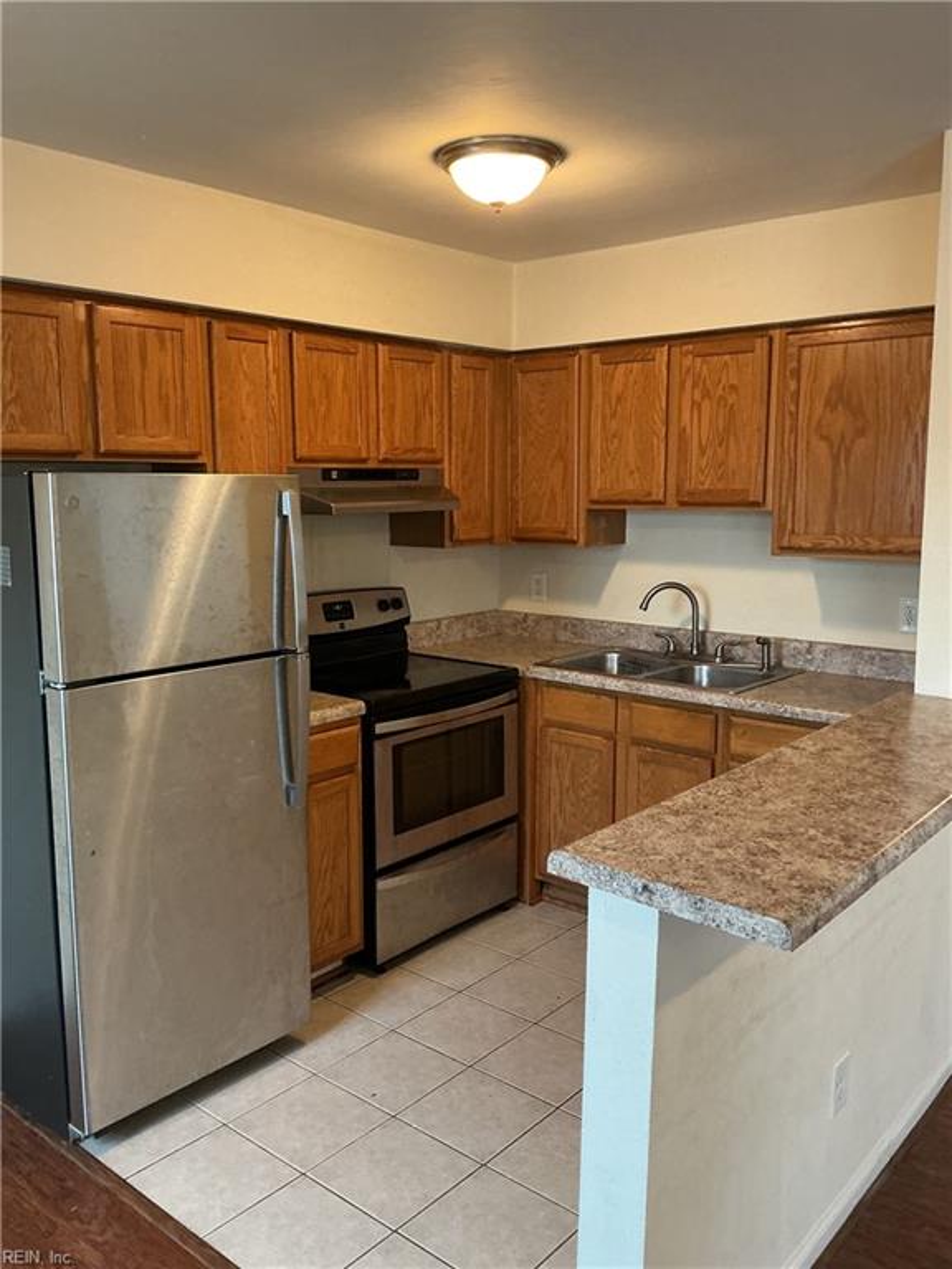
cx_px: 476
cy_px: 634
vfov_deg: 61.7
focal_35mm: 29
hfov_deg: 48.2
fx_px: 1063
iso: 160
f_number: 1.8
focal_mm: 3
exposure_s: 1/60
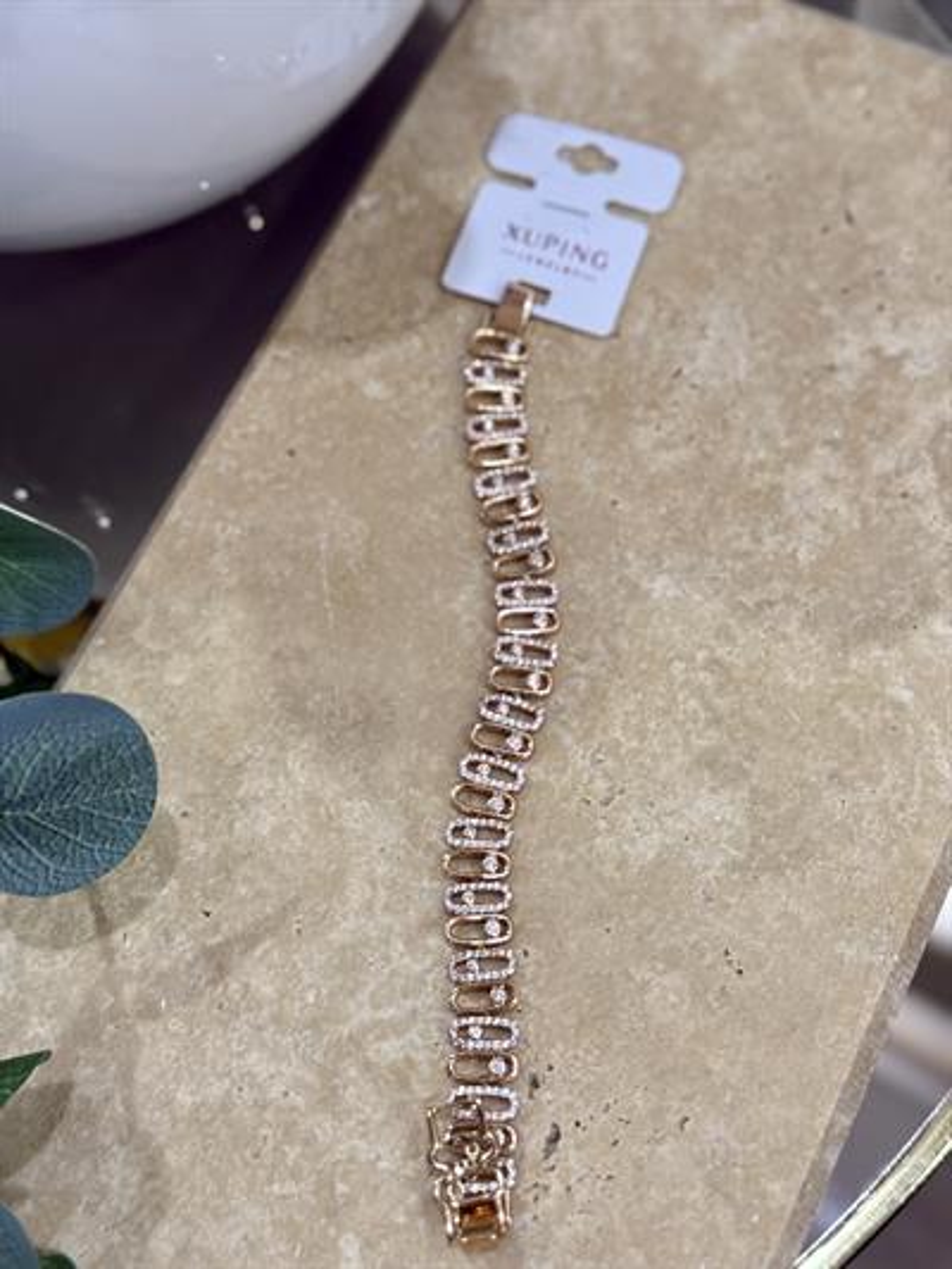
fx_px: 1759
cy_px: 634
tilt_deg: -68.3
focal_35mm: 48
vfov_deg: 39.6
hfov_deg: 30.3
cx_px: 476
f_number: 1.78
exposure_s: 1/40
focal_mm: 6.76
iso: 500
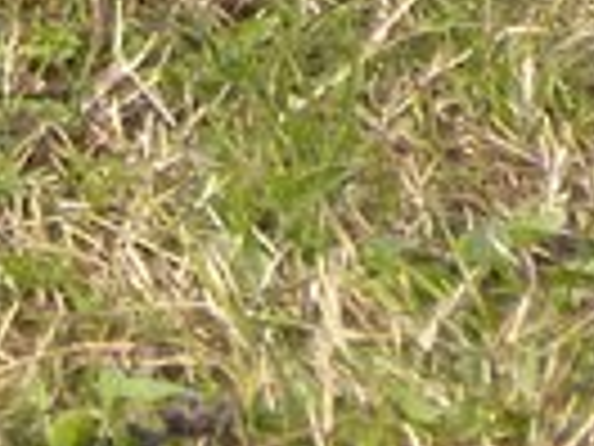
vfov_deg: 0.6
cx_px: -1174
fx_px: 44735
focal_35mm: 2607
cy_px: -770
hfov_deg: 0.8
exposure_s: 1/148
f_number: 5
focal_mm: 59.9
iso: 93
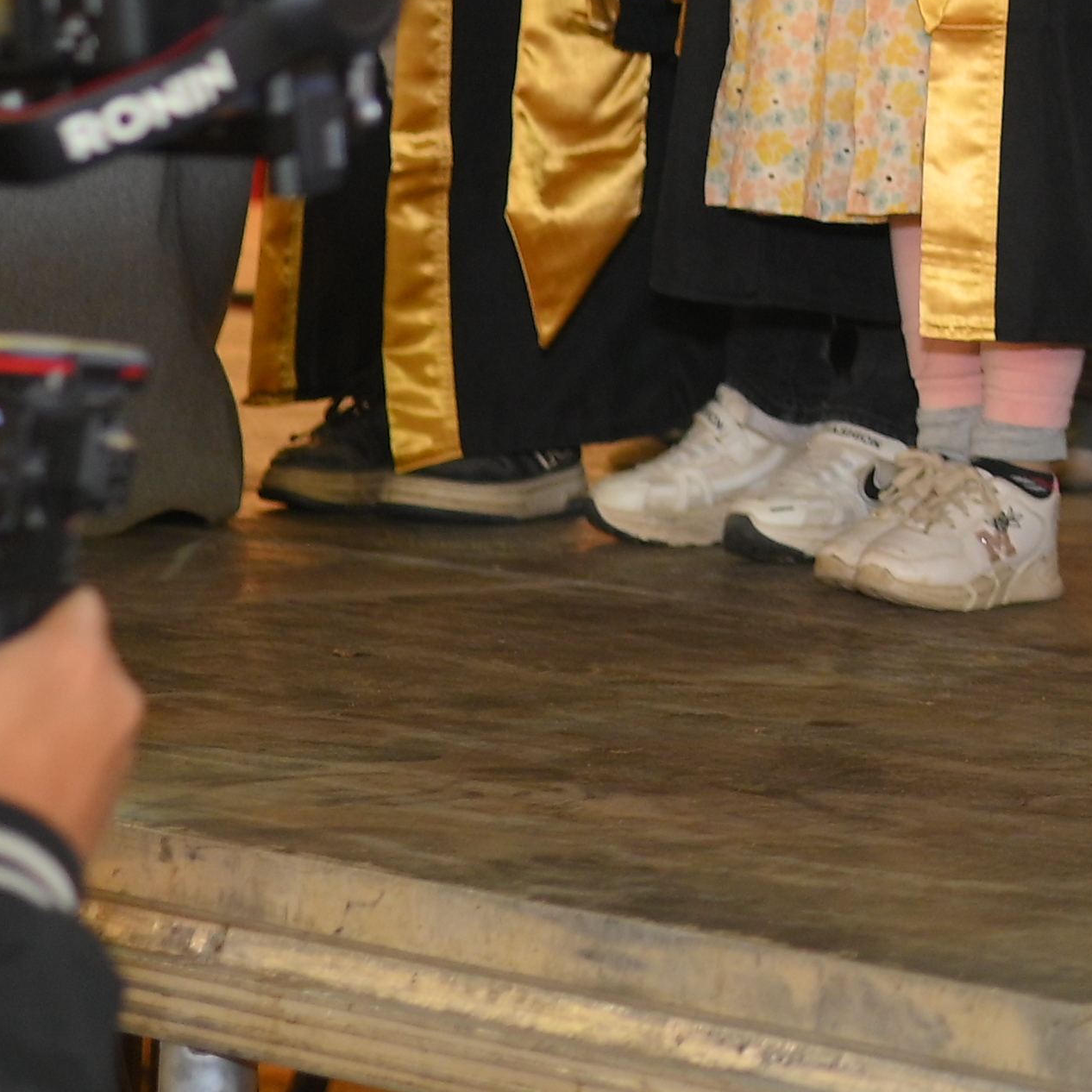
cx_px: 2261
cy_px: -343
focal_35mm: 202
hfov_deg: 8.2
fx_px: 7209
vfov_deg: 8.5
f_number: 2.8
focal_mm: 50
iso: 800
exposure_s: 1/200
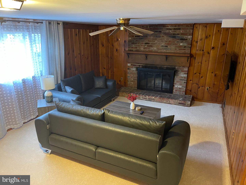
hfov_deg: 67.3
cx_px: 123
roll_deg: -0.2
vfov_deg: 53.1
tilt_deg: -17.6
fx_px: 185
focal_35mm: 26
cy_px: 92
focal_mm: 5.1
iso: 500
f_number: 1.6
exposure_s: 1/30
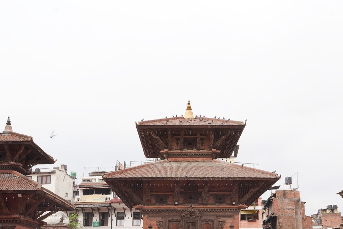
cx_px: 183
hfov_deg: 48.4
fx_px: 381
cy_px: 189
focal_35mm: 40
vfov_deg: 32.3
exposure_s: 1/100
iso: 800
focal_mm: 24
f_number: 14
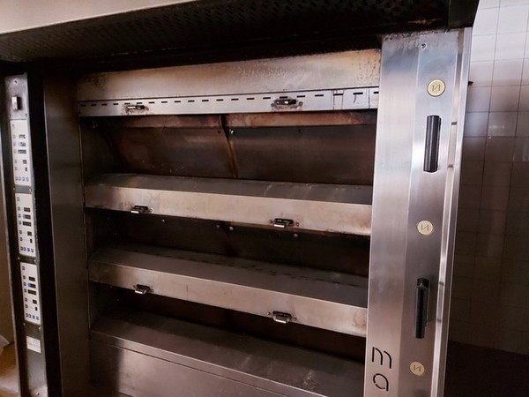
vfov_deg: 56.8
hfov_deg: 71.6
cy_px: 198
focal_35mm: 24
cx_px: 264
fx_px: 367
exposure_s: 1/16
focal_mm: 5.23
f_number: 1.8
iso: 1250
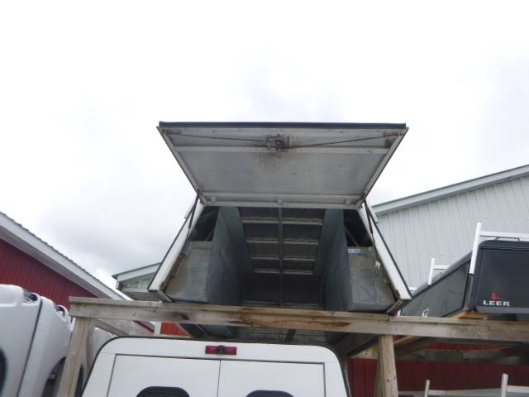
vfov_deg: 54.9
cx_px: 264
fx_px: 382
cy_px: 198
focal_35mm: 25
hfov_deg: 69.4
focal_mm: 4.5
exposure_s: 1/320
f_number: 3.9
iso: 100
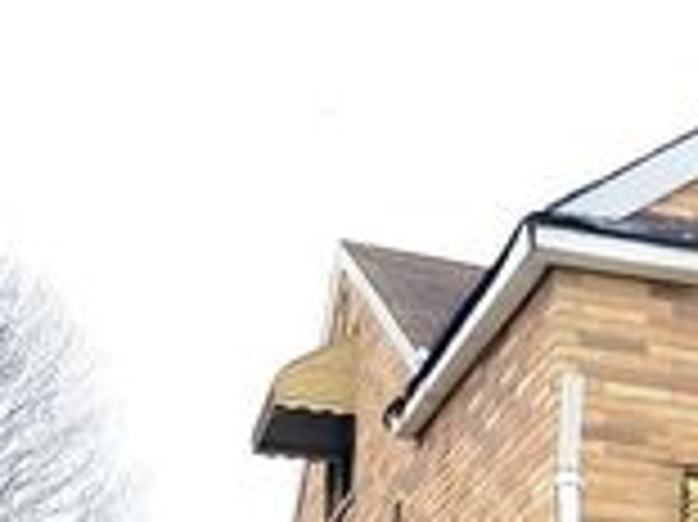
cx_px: 932
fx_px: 1692
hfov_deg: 21.0
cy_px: 758
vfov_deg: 16.2
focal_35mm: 84
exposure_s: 1/1111
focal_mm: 5.4
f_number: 1.8
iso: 40
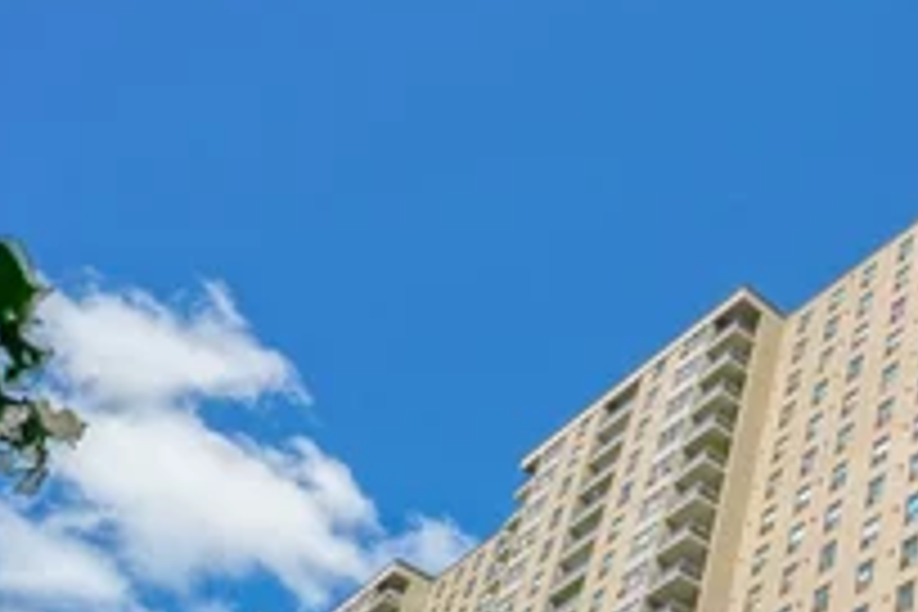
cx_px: 1125
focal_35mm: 47
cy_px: 686
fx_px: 1198
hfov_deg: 33.4
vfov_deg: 26.3
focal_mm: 10
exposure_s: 1/40
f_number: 22
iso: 100
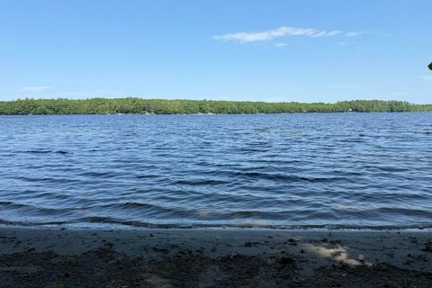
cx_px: 220
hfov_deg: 69.4
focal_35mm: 26
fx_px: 312
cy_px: 159
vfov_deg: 49.5
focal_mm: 6.76
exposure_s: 1/3425
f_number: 1.78
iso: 80
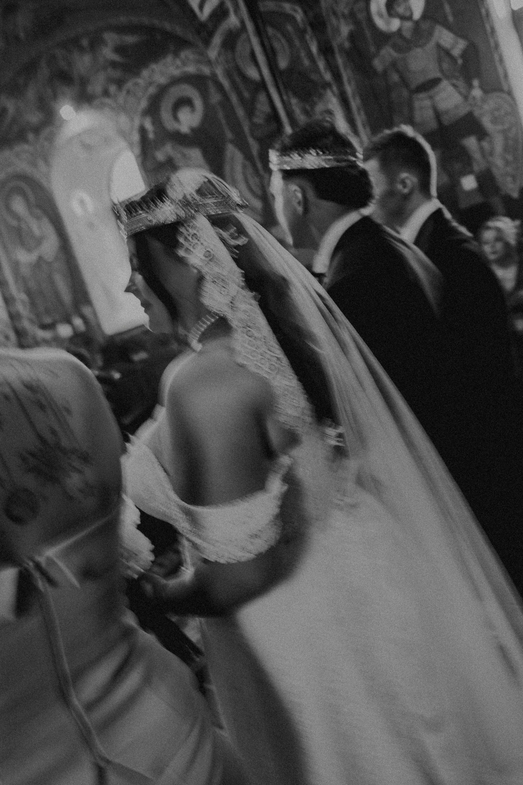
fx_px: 763
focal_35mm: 35
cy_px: 392
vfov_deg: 54.4
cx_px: 262
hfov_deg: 37.9
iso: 640
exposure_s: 1/30
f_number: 3.5
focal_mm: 35
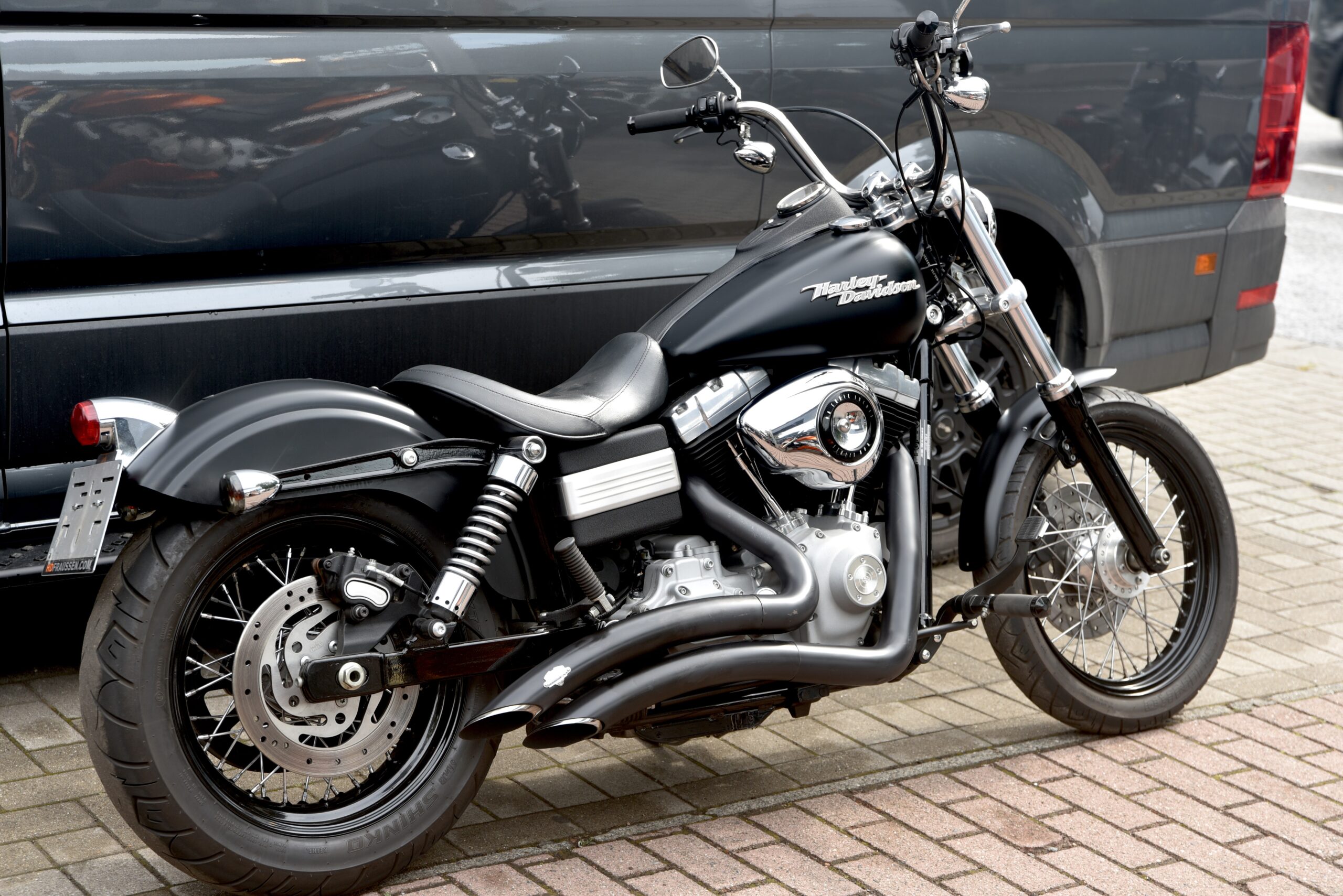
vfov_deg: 21.9
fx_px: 2314
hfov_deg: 32.4
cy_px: 448
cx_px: 672
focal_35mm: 62
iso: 100
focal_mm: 62
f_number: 5
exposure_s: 1/100
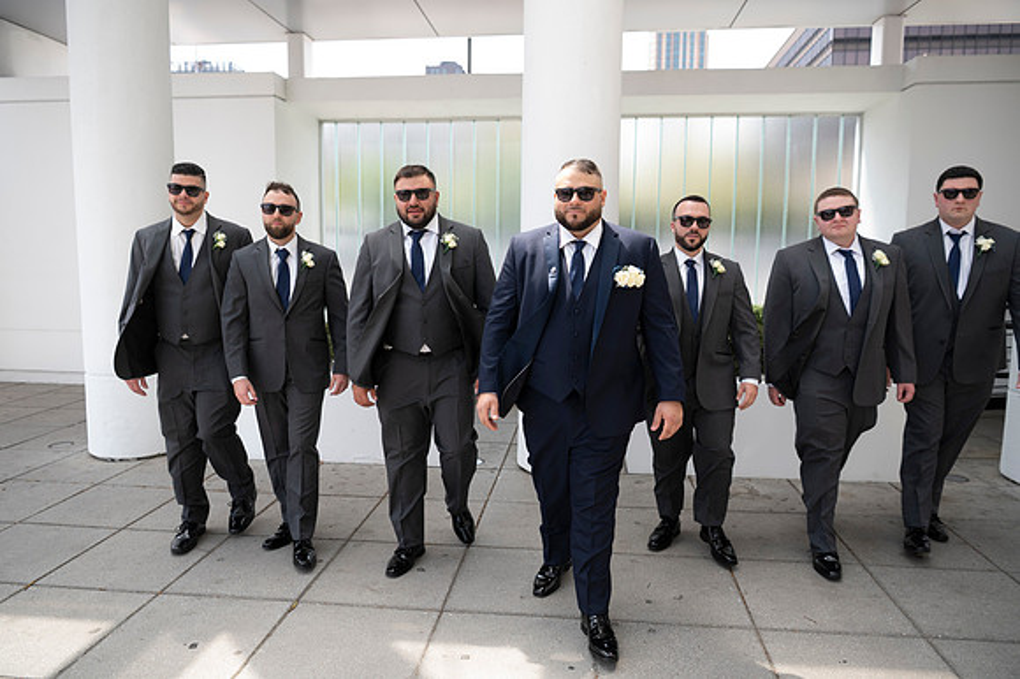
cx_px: 510
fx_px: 680
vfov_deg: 53.1
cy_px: 340
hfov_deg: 73.8
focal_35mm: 24
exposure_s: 1/250
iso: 50
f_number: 2.8
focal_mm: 24
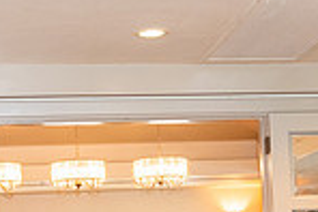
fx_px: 831
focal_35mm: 94
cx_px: 135
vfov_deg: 13.9
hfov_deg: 21.6
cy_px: 294
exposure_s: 1/125
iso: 1600
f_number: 3.5
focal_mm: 24
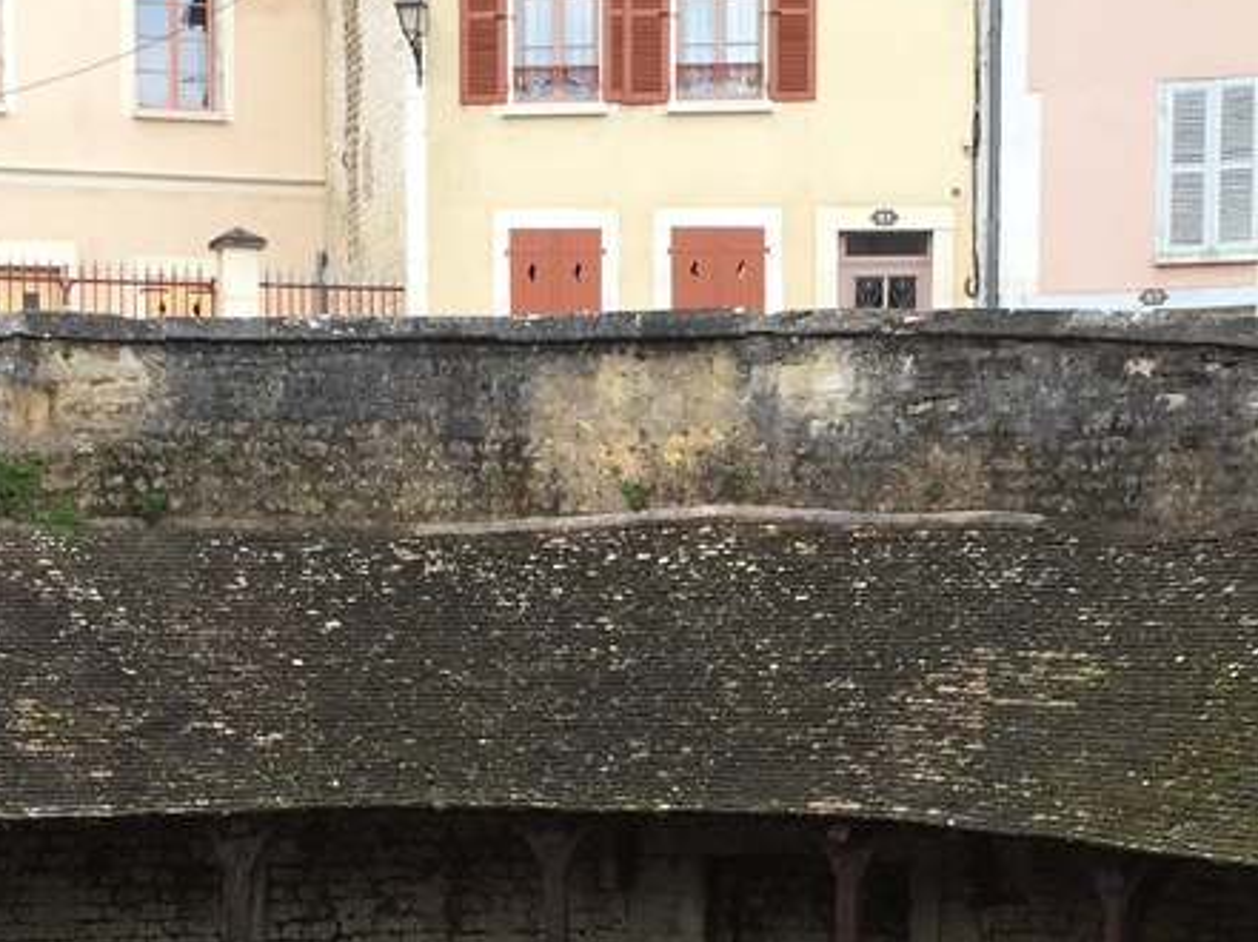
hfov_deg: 24.7
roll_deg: -0.1
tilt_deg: -3.4
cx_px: 553
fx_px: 2869
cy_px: 791
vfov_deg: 18.4
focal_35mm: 79
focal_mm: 4.15
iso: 40
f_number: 2.2
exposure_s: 1/100
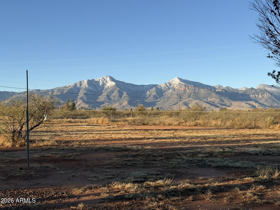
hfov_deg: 39.7
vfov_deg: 30.3
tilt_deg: +2.3
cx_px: 140
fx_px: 388
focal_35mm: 48
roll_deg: -0.1
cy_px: 105
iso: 64
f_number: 1.78
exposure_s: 1/2273
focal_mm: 6.76
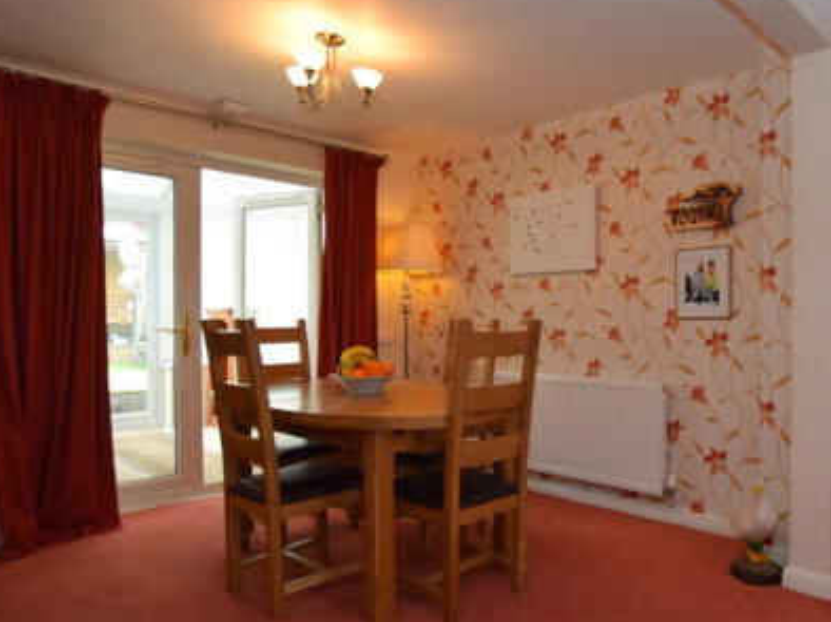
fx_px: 576
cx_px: 594
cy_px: 328
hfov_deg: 68.3
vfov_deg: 56.7
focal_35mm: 24
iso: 800
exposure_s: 1/100
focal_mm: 10
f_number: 5
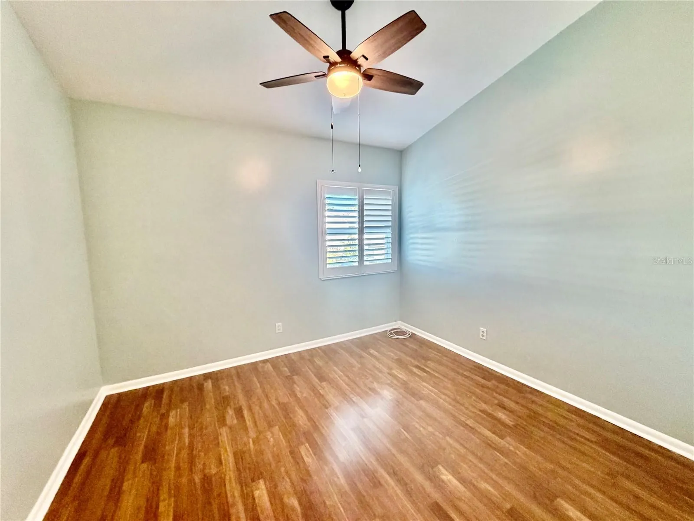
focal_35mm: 14
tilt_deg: -7.2
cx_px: 347
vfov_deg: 85.7
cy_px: 260
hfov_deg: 102.1
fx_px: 281
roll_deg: +0.7
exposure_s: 1/60
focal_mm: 2.22
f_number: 2.2
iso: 320
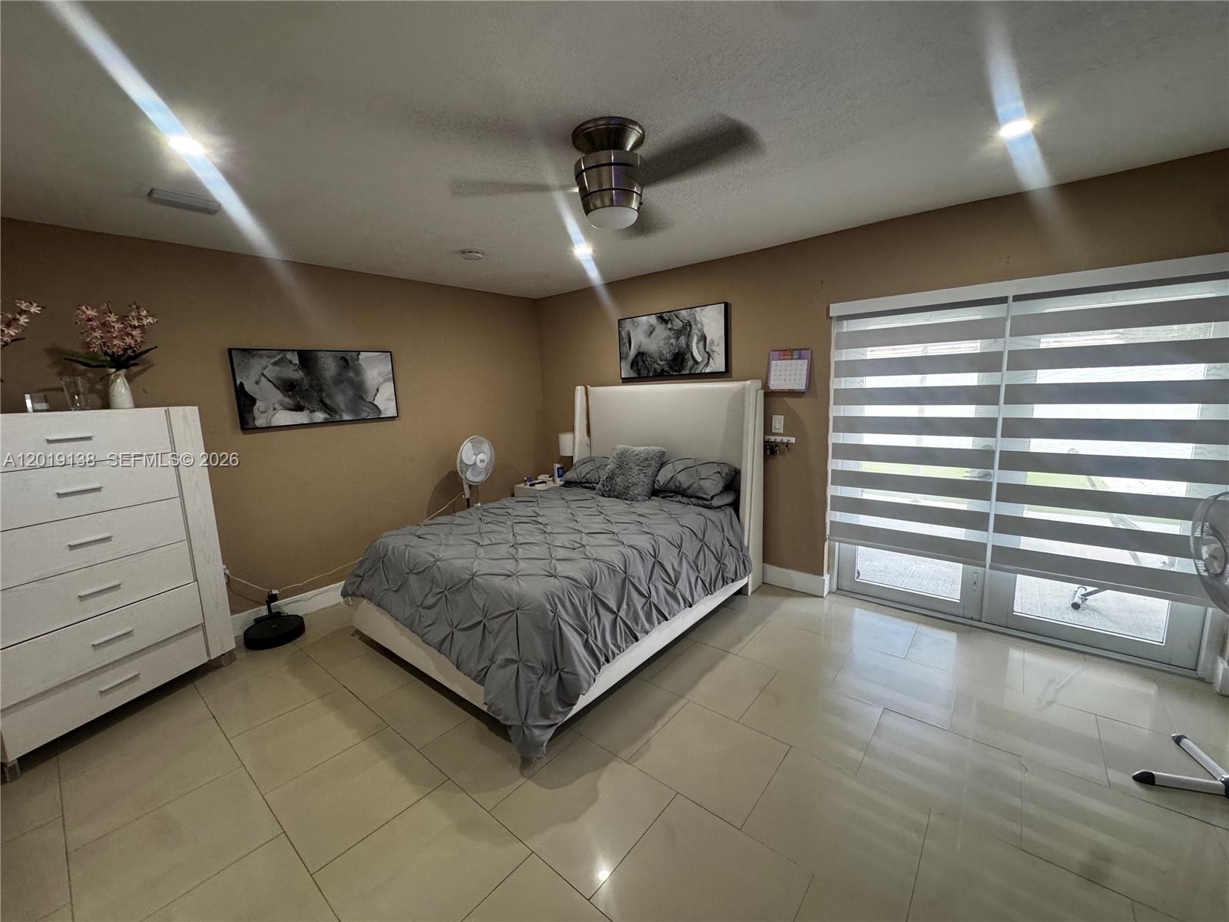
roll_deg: +2.1
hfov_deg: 102.1
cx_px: 614
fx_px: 497
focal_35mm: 14
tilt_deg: -10.4
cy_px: 461
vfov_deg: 85.7
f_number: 2.2
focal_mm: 2.22
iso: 250
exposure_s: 1/60
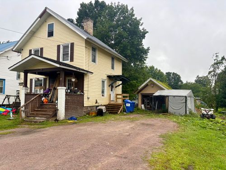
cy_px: 85
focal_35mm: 26
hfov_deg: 67.3
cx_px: 113
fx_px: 170
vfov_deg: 53.1
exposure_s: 1/482
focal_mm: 5.96
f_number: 1.6
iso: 50
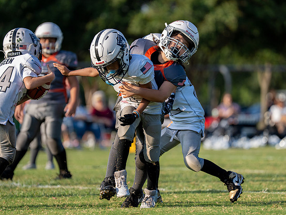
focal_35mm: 294
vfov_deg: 5.1
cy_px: 104
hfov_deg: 6.7
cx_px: 157
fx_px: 2430
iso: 320
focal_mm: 200
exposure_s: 1/4000
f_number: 2.8
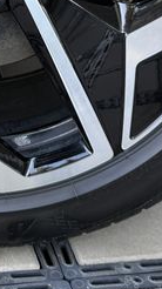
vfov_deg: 17.8
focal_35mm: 109
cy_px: -129
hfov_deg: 10.8
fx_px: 834
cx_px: -53
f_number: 1.78
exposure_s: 1/132
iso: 100
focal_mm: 6.76
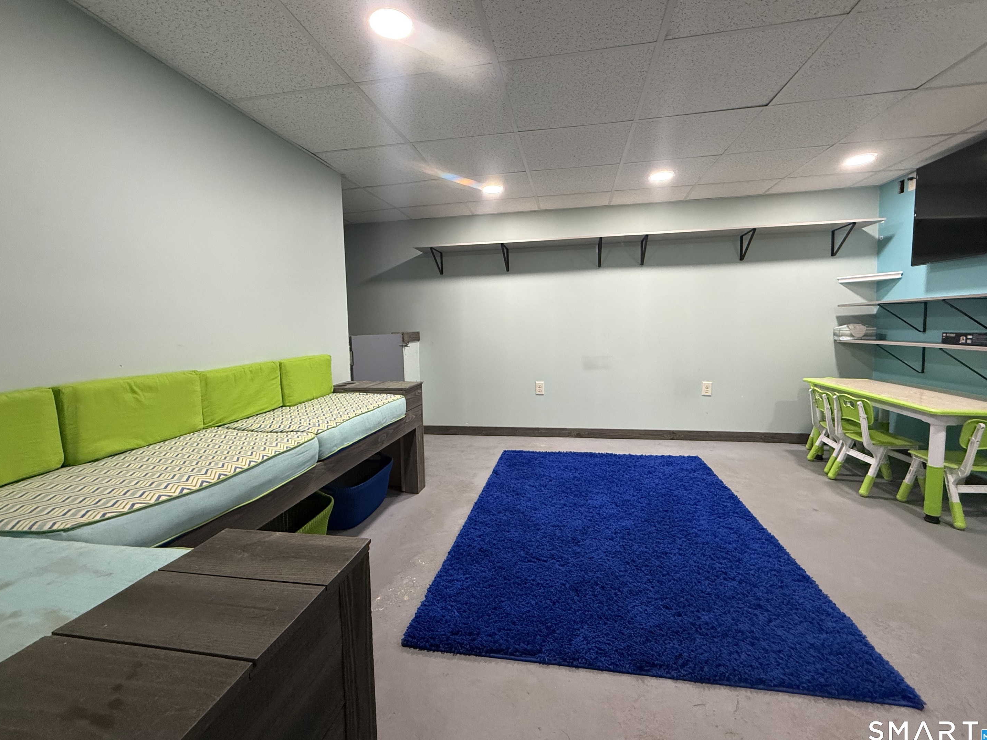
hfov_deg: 98.2
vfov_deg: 81.7
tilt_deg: -4.1
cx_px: 497
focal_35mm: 15
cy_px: 352
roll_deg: +0.7
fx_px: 428
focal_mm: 2.22
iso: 320
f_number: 2.2
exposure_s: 1/60
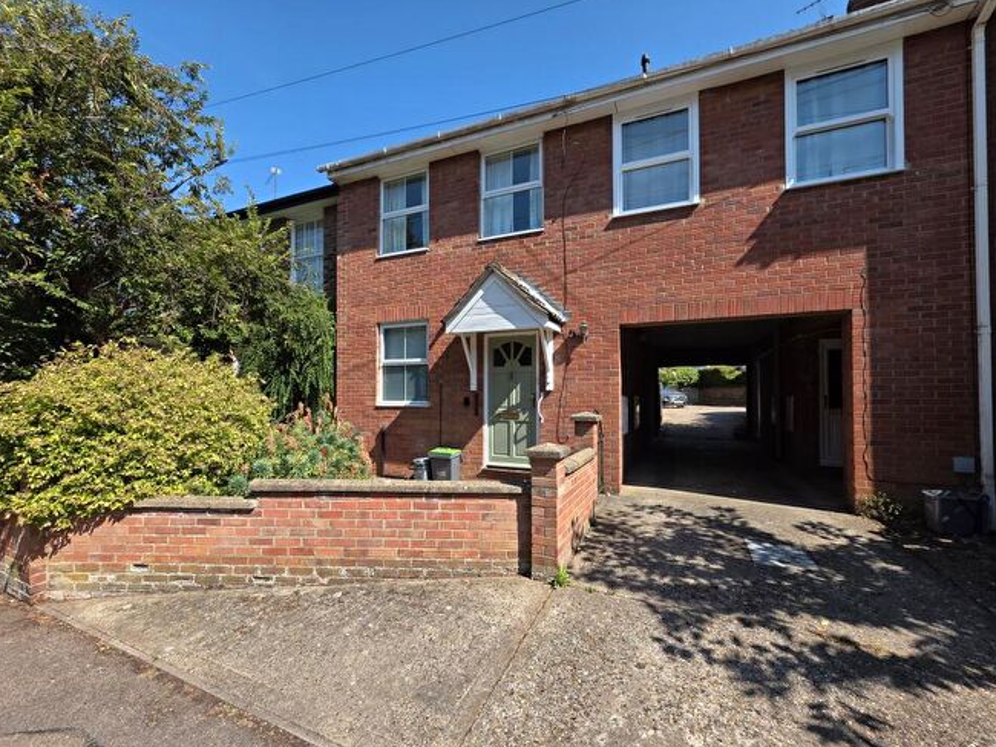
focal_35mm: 14
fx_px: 403
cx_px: 495
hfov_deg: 102.0
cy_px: 393
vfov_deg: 85.6
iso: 40
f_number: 1.9
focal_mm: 2.2
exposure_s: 1/1406
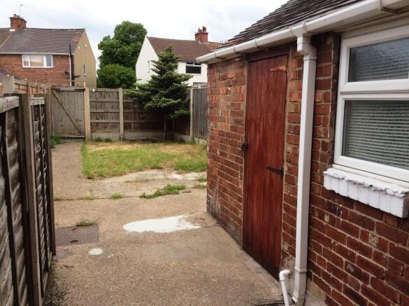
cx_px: 204
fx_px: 378
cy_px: 153
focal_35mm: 32
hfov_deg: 56.9
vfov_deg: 44.1
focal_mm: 3.3
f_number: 2.4
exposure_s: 1/411
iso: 32
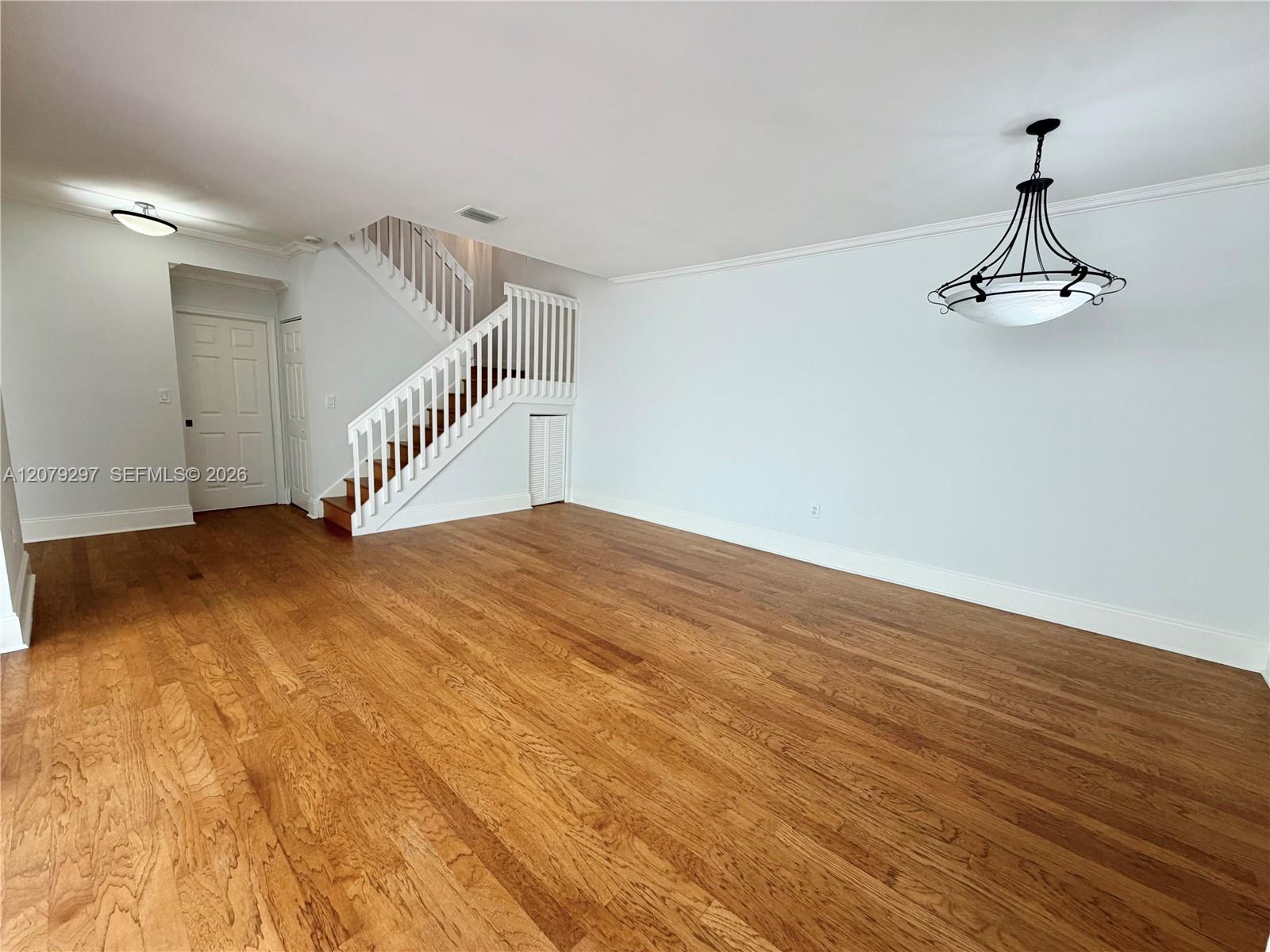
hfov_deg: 102.1
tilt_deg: -8.6
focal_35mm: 14
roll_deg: -1.8
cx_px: 635
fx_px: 514
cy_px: 476
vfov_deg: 85.7
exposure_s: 1/120
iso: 125
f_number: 2.2
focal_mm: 2.22
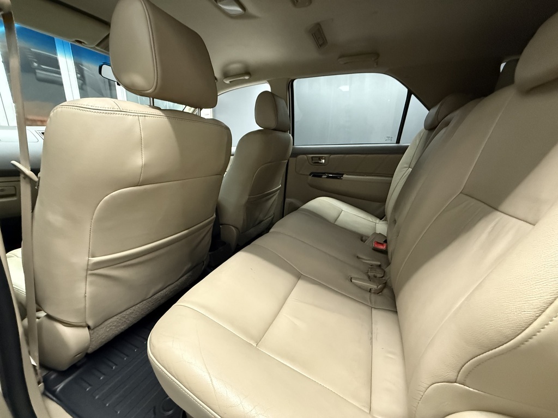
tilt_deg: -15.4
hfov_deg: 102.1
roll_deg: -1.7
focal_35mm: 14
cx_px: 279
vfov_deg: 85.7
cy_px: 209
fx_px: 226
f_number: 2.2
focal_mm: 2.22
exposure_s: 1/33
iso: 1000
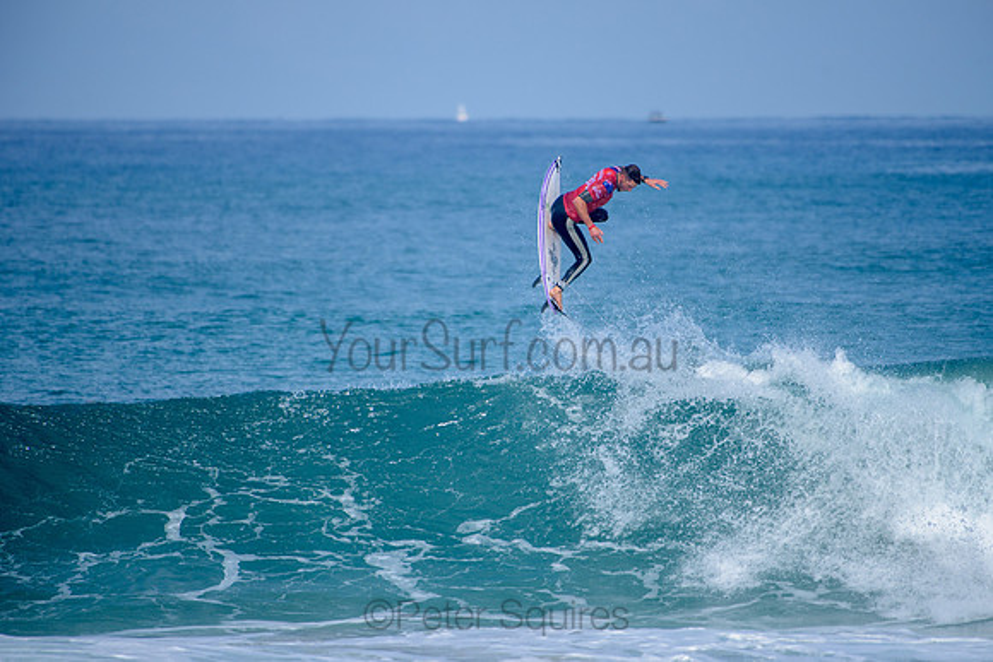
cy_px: 313
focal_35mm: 546
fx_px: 15064
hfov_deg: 3.8
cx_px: 523
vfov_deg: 2.5
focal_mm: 500
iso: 180
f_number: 5.6
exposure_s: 1/2000
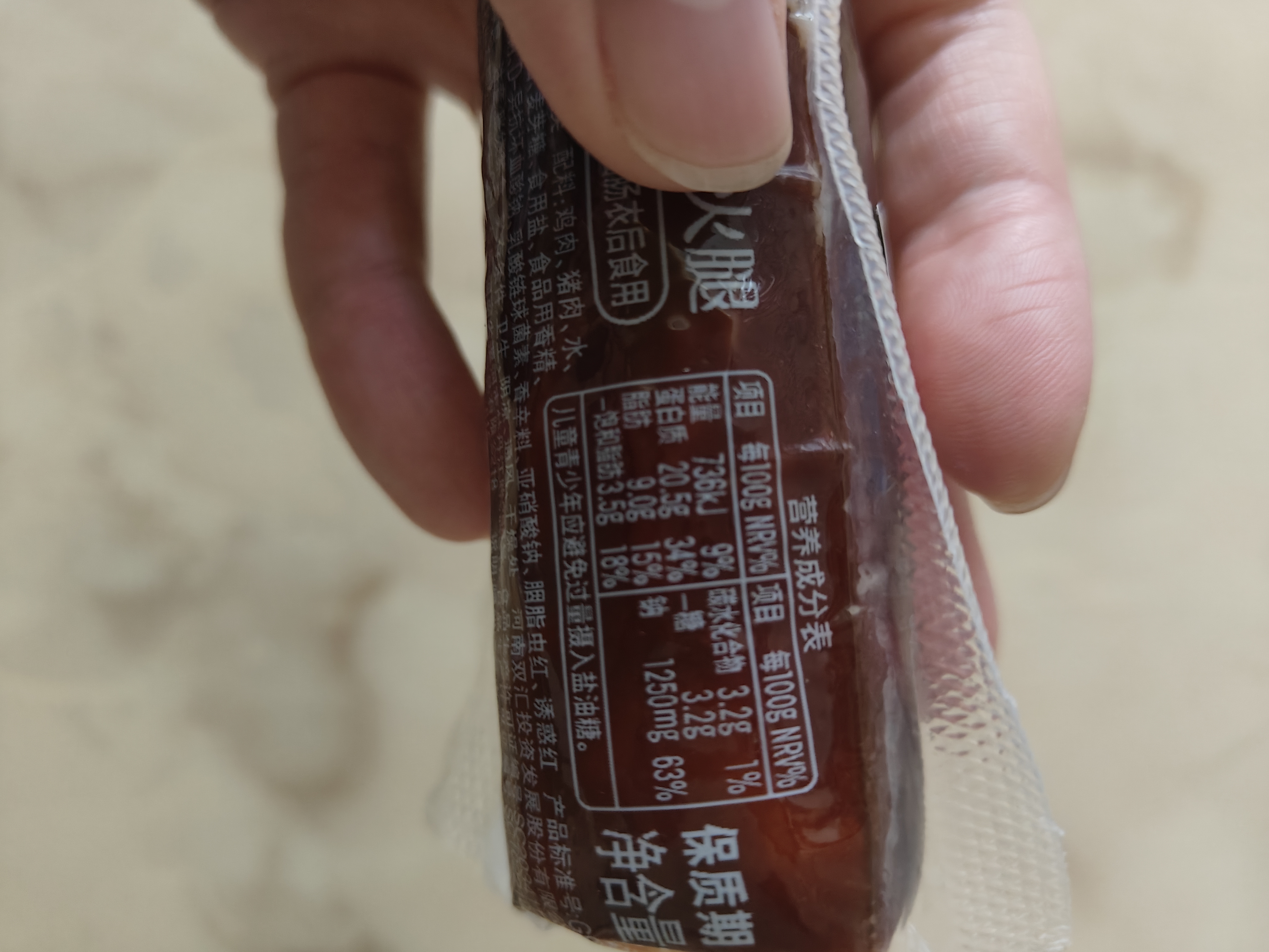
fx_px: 880
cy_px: 476
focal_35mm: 24
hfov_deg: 71.6
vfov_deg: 56.8
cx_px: 634
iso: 500
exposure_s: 1/34
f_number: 1.8
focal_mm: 5.59
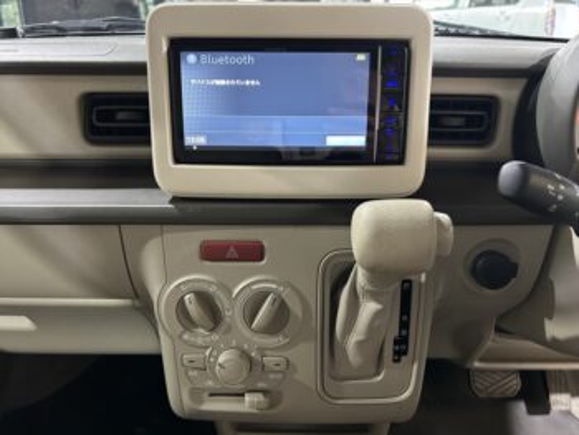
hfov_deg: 67.3
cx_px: 290
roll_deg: +0.2
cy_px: 218
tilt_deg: -23.9
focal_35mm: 26
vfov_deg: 53.1
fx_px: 435
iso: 400
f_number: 1.5
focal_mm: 5.7
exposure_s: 1/33
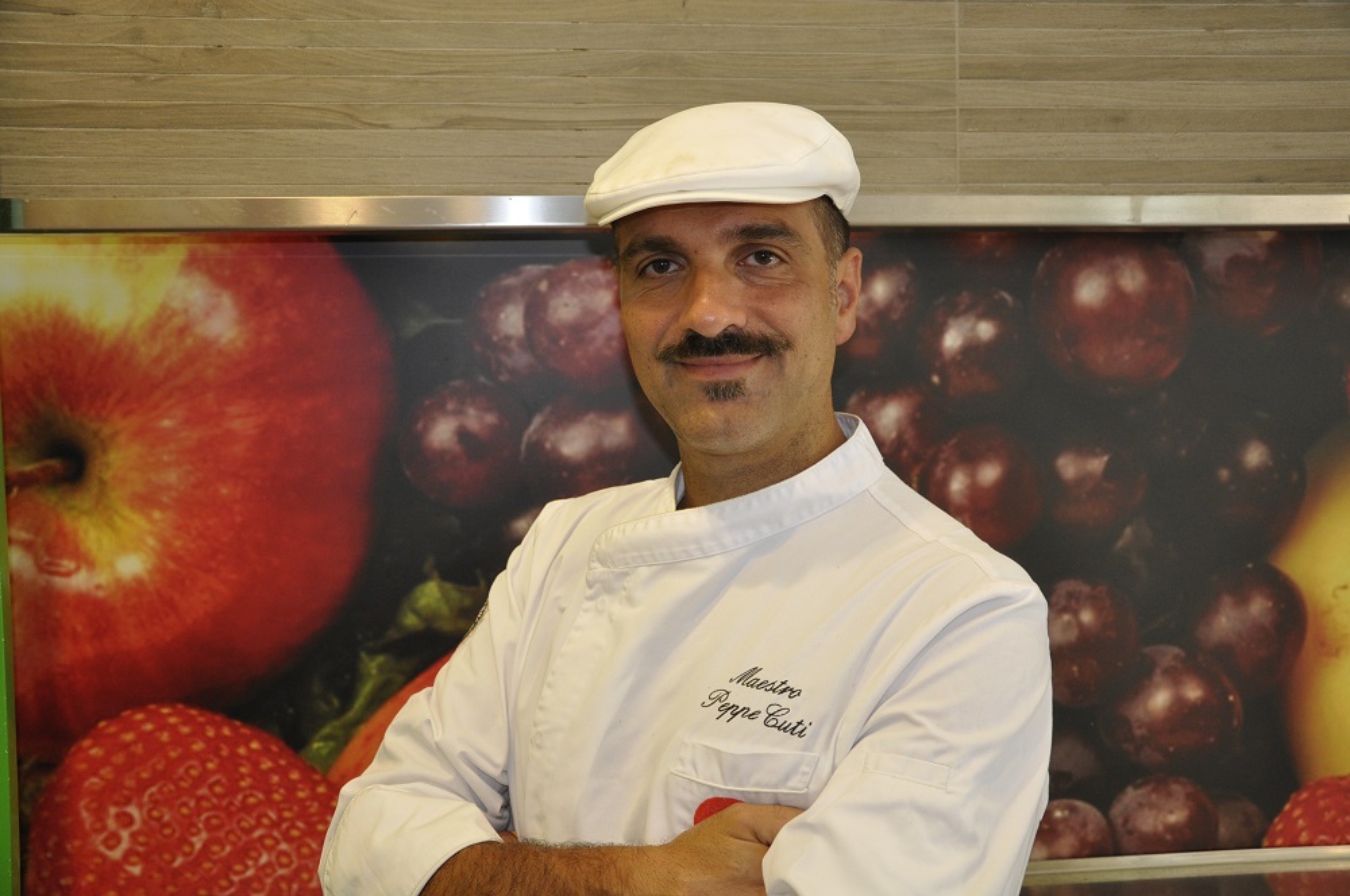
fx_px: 1348
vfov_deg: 36.8
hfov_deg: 53.2
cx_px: 675
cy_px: 448
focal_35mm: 36
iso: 800
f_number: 3.8
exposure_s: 1/80
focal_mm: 24
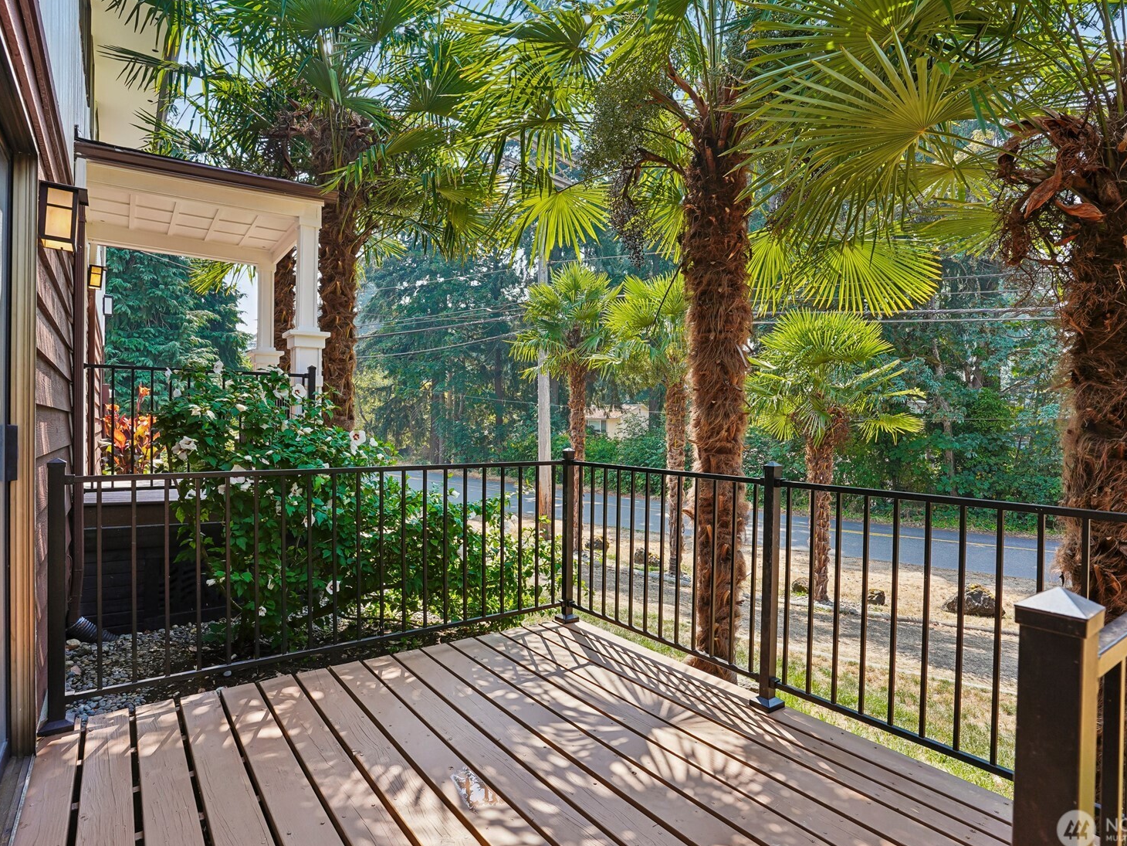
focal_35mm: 19
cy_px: 422
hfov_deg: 84.6
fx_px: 619
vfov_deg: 68.7
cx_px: 590
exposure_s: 1/125
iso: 320
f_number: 8
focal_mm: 17
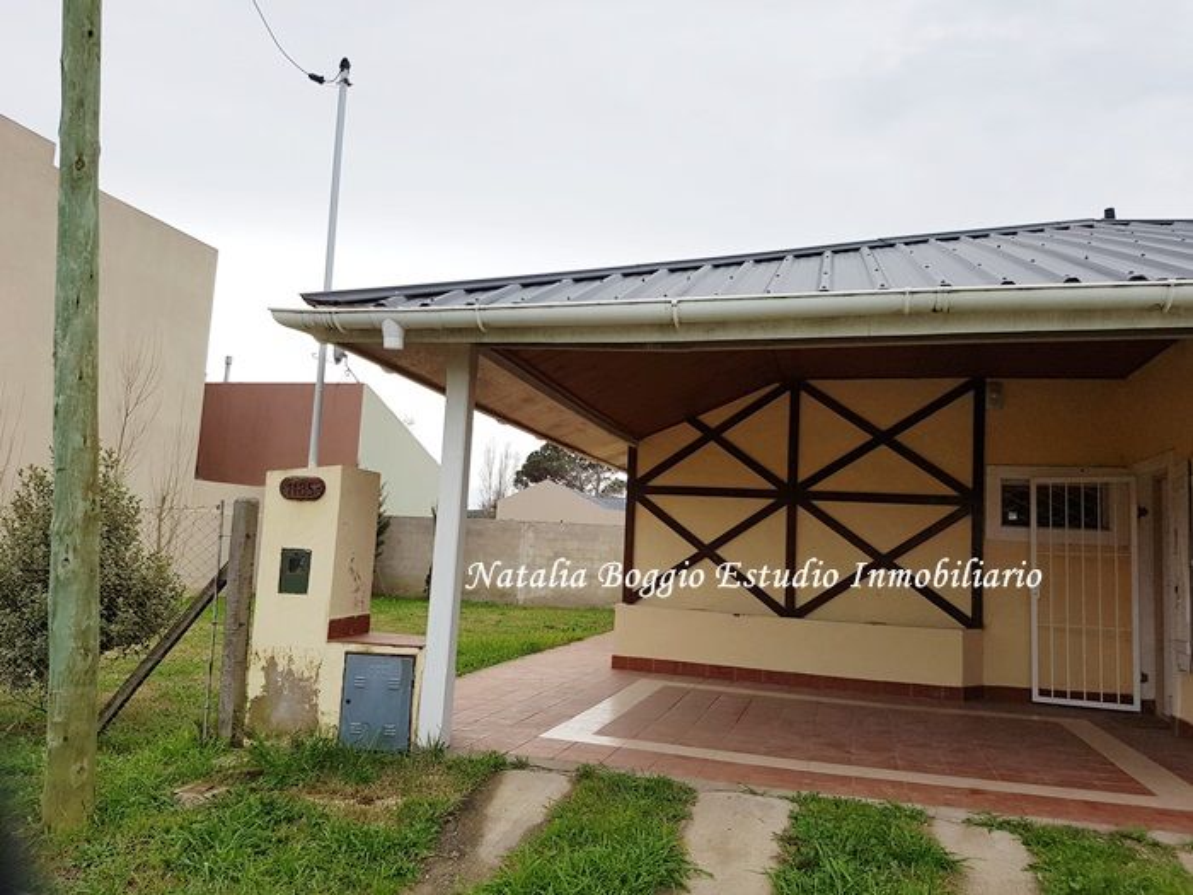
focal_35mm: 26
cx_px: 596
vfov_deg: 53.1
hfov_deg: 67.3
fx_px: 896
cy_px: 448
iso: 50
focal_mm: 4.2
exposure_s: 1/858
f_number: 1.7
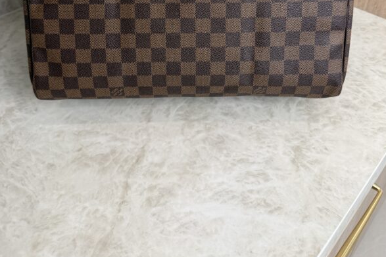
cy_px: 5
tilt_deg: -32.4
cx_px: 191
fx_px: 365
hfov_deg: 55.8
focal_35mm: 34
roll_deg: +0.4
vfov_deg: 35.5
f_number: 1.78
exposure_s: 1/120
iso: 100
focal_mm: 6.76
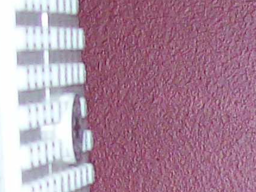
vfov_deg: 5.7
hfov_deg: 7.5
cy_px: 350
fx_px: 1902
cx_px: 439
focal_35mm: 257
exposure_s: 1/64
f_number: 2.7
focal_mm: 6
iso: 140
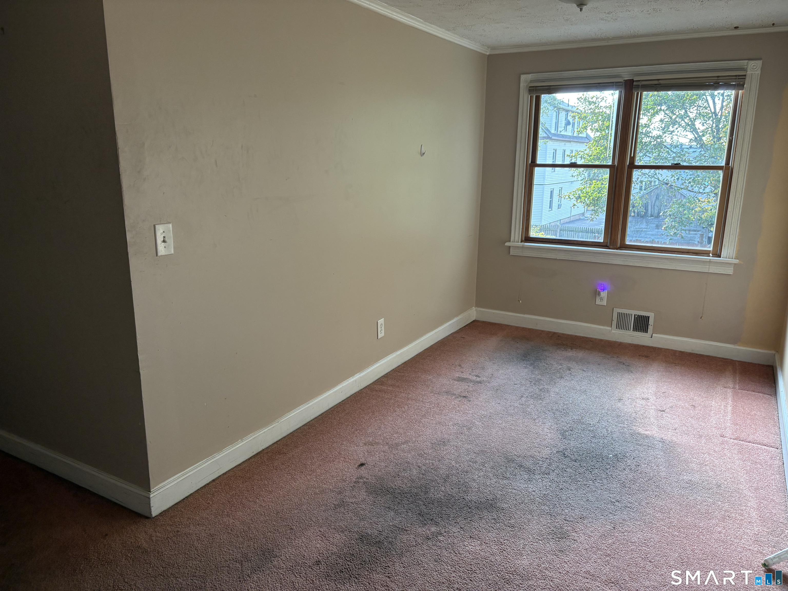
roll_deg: -0.3
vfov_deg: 53.1
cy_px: 296
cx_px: 394
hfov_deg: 67.3
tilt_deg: -13.5
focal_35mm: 26
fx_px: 592
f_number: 1.6
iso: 125
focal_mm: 5.96
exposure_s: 1/70
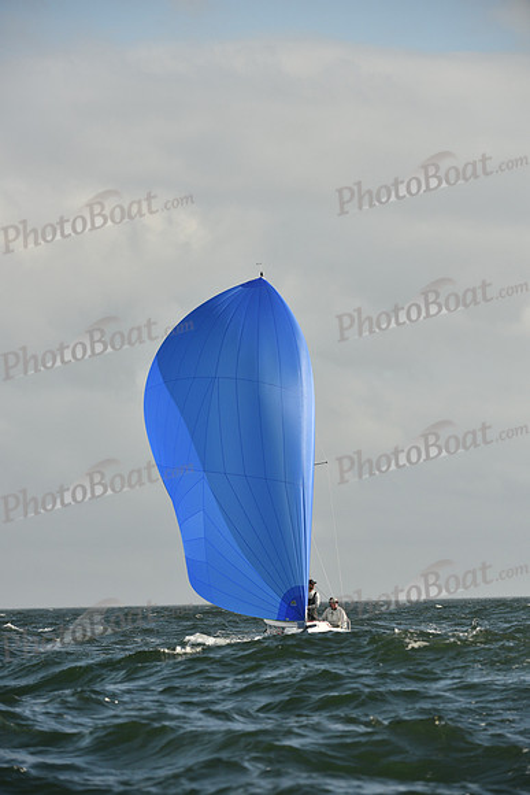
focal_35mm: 200
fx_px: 4414
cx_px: 265
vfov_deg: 10.3
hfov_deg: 6.9
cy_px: 398
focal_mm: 200
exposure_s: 1/1600
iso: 320
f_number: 6.3
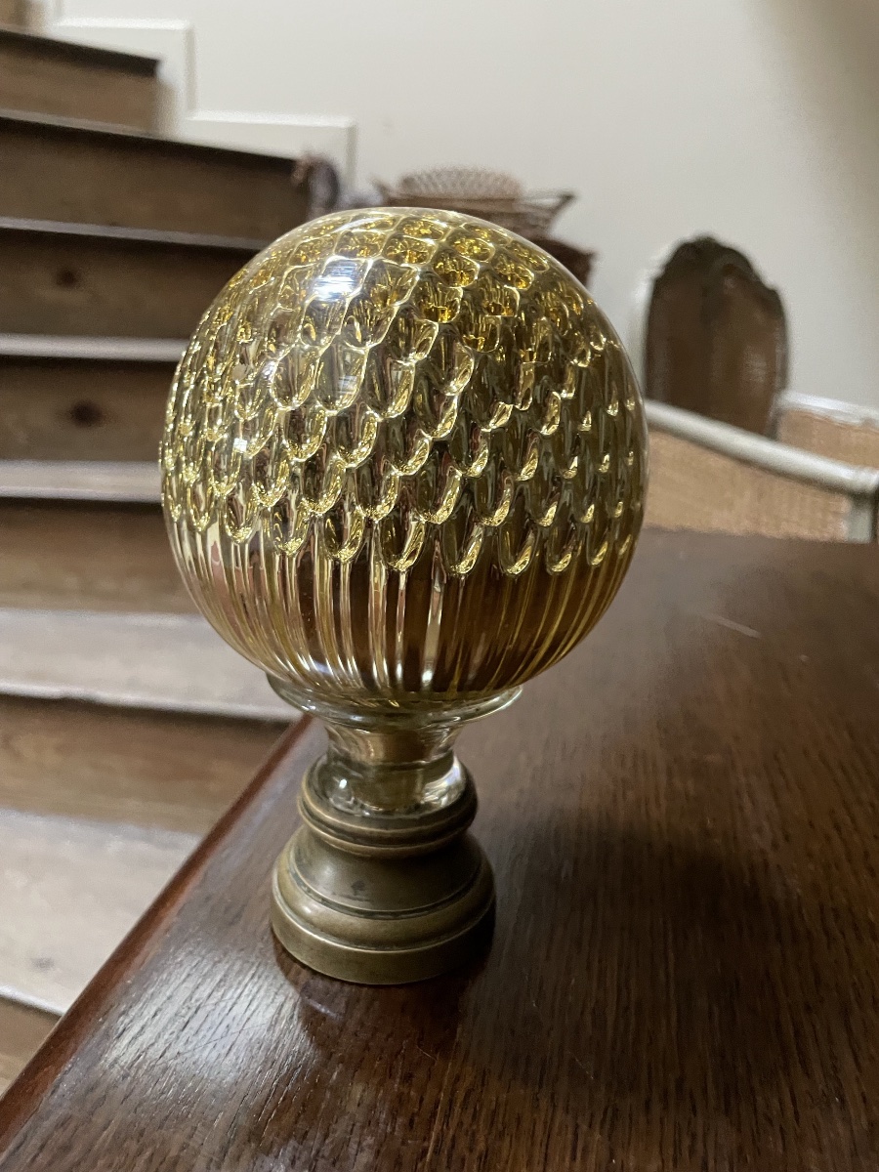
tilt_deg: -16.9
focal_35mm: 26
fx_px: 880
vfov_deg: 67.3
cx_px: 440
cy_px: 586
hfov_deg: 53.1
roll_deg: -3.4
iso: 640
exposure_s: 1/31
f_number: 1.6
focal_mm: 4.2
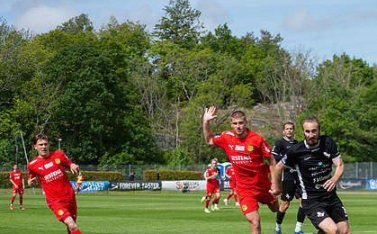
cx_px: 309
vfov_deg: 8.7
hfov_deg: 13.9
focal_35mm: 150
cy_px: 214
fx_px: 1538
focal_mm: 82
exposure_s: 1/2500
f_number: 3.2
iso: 140
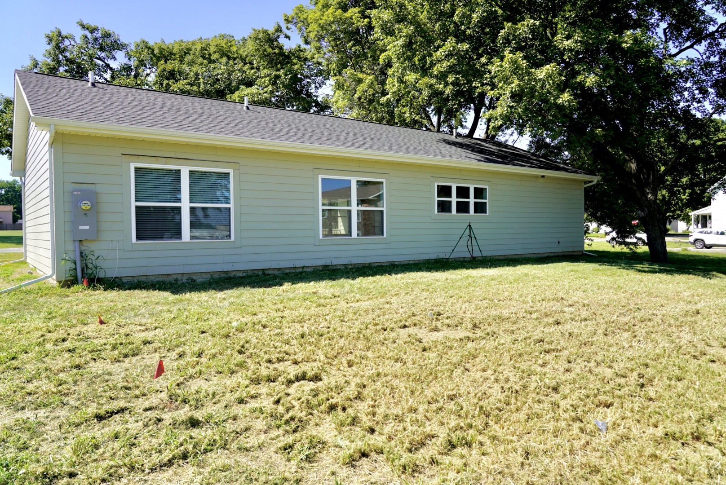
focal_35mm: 24
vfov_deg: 53.2
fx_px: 484
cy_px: 242
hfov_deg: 73.7
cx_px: 363
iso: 100
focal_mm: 24
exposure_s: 1/320
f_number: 5.6
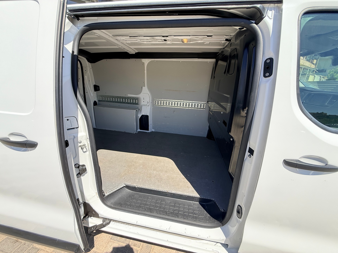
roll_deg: -0.7
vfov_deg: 85.7
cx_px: 169
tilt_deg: -16.6
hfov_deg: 102.1
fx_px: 137
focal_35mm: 14
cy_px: 126
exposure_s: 1/579
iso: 64
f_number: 2.2
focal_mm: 2.22
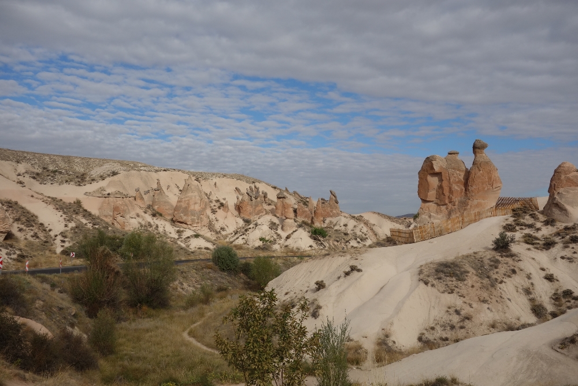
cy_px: 193
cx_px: 289
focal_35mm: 36
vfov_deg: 36.9
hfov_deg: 53.1
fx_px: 578
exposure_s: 1/800
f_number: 6.3
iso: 125
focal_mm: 13.25
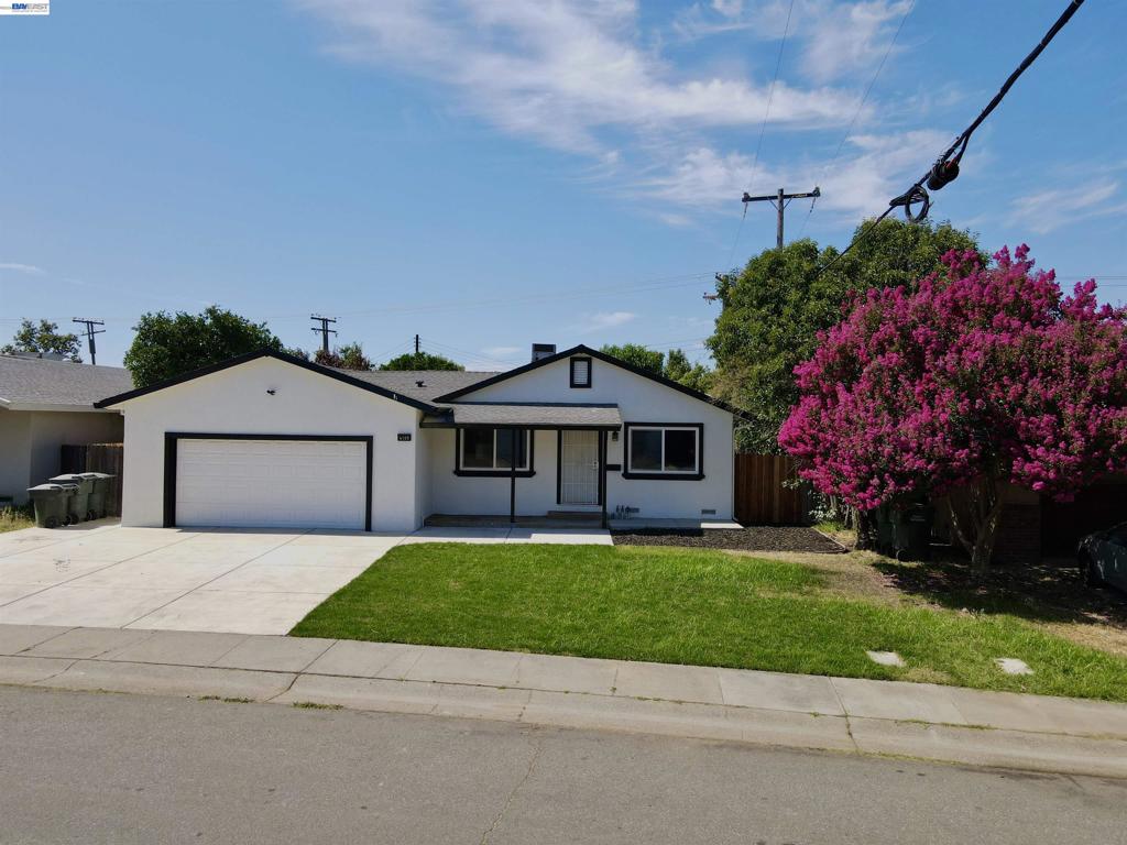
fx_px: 781
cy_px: 422
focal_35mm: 24
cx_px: 564
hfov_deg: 71.6
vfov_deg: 56.8
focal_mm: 4.5
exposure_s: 1/500
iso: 100
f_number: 2.8
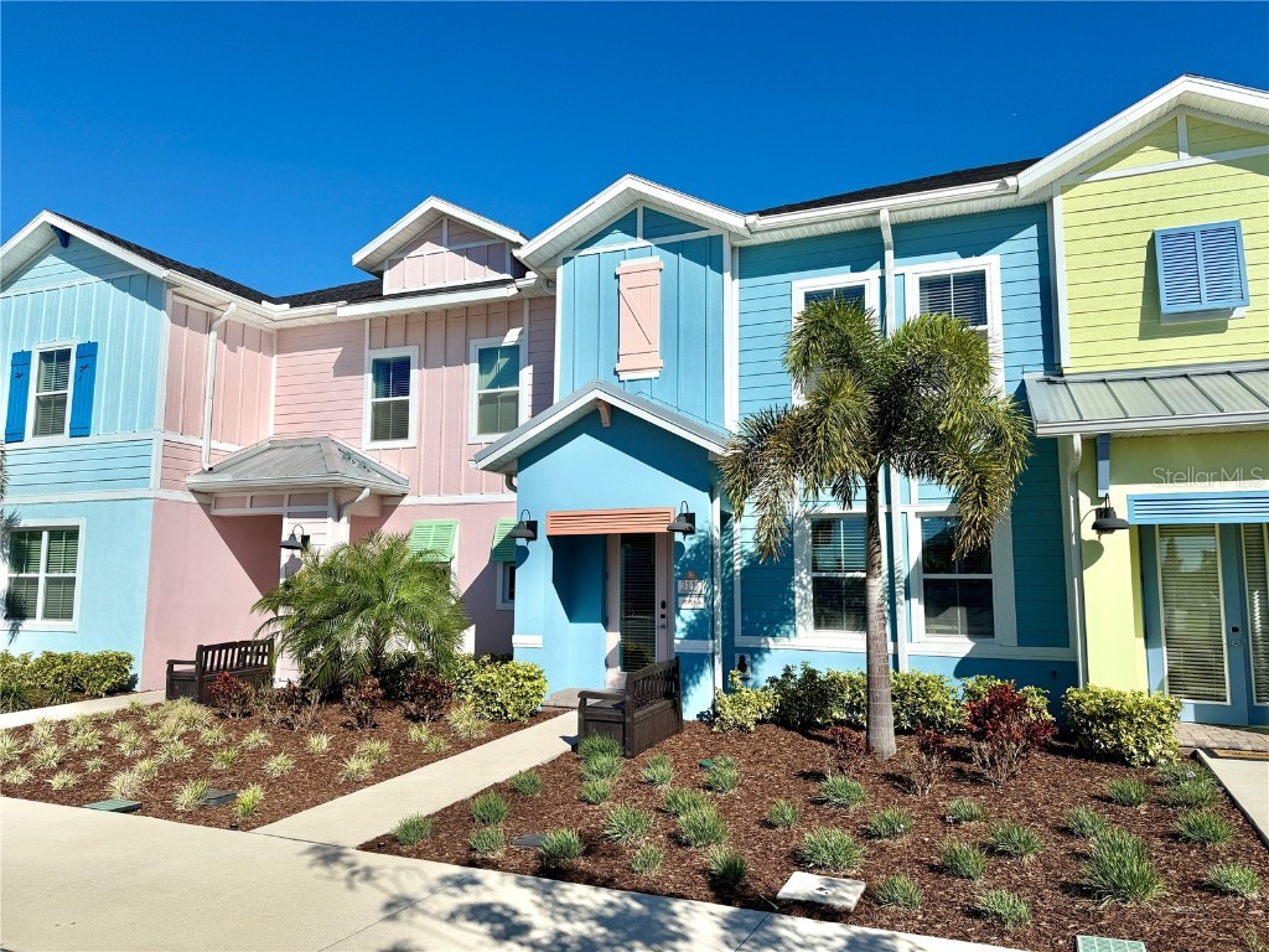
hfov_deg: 71.6
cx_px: 634
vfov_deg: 56.8
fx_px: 880
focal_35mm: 24
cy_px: 476
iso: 80
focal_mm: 6.76
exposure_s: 1/11905
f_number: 1.78
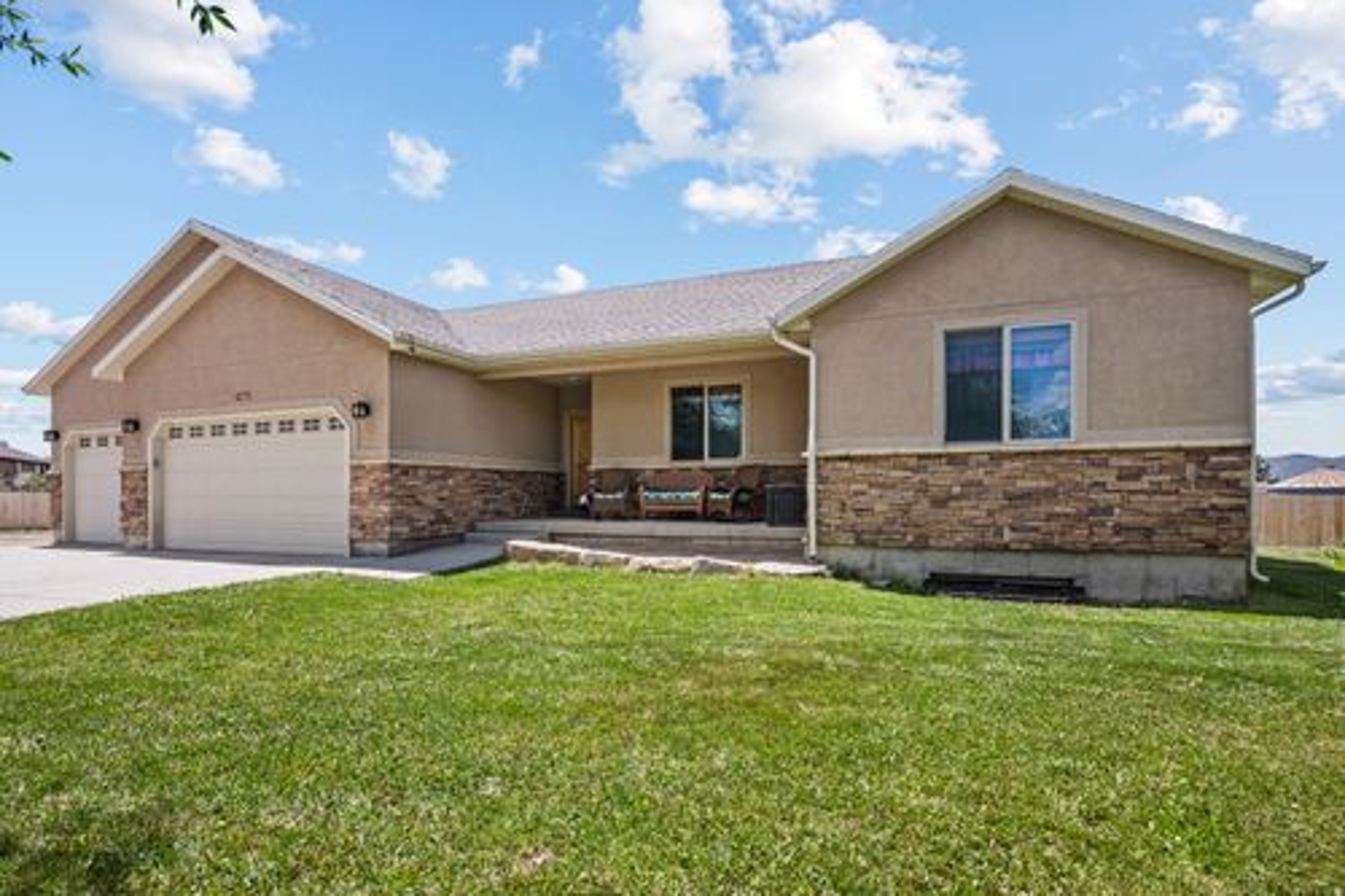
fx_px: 616
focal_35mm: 16
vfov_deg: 72.0
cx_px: 672
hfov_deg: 95.0
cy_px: 448
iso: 800
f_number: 8
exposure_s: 1/100
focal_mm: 16.5
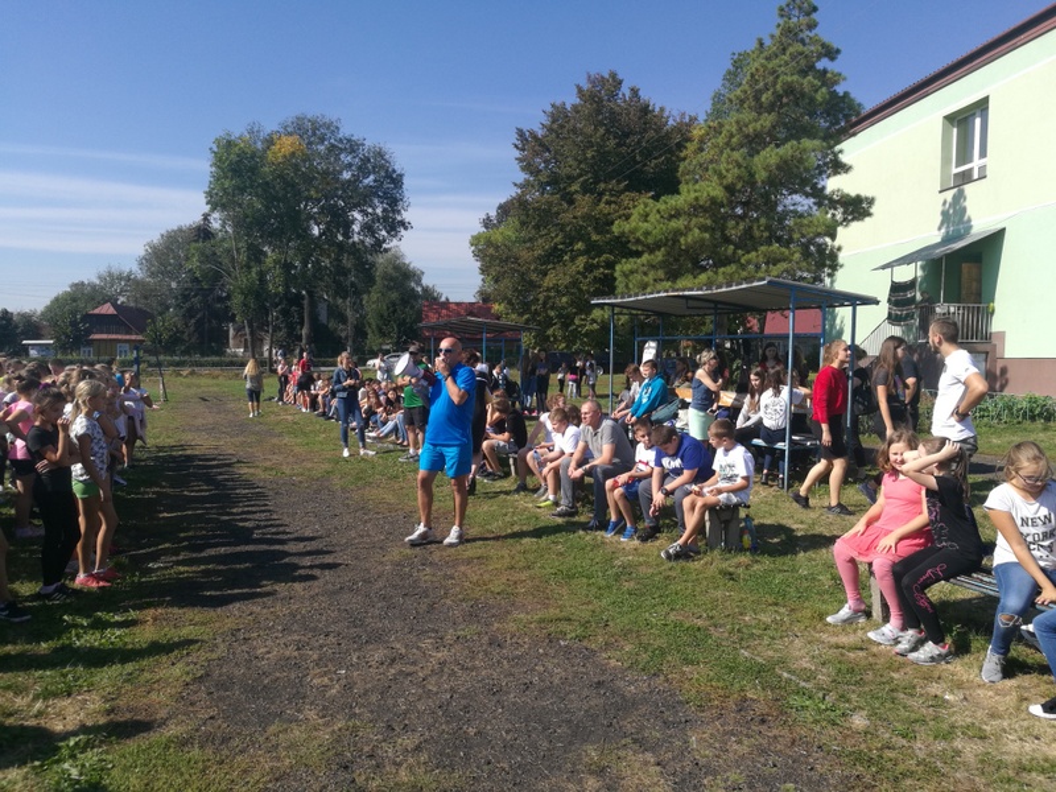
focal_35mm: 27
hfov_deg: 65.3
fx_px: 824
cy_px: 396
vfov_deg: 51.4
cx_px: 528
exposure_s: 1/941
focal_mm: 4.5
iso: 50
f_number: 4
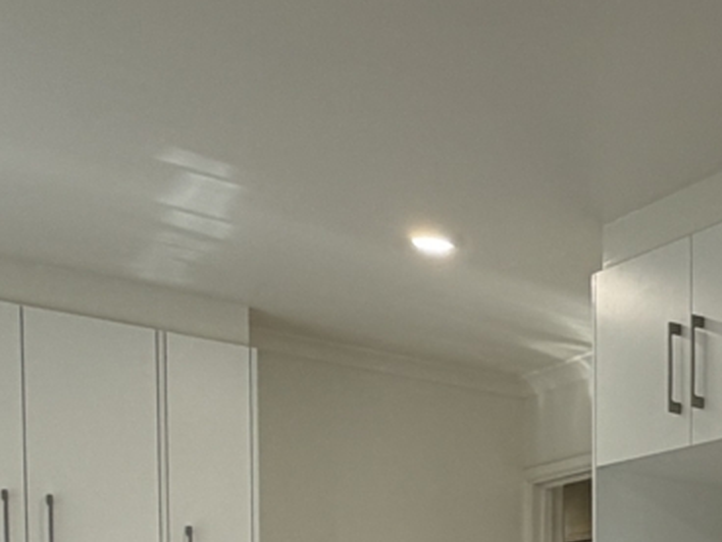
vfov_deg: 17.8
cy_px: 839
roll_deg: -1.3
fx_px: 1523
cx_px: 1169
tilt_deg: -3.1
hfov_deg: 21.2
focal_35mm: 73
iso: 64
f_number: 2.2
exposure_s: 1/100
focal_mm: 2.22
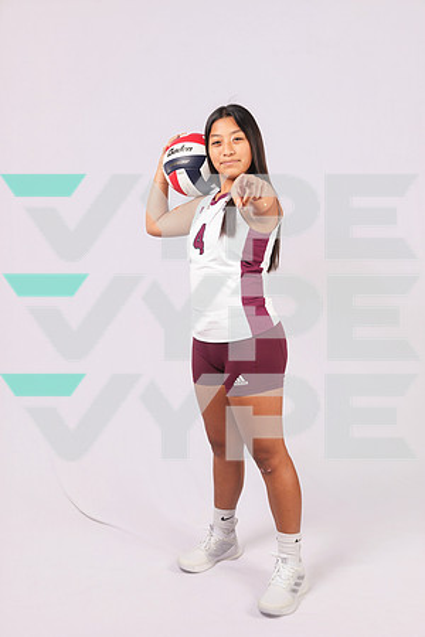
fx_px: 620
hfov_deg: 37.9
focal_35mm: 35
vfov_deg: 54.4
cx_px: 212
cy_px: 318
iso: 160
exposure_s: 1/125
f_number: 5.6
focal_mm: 35
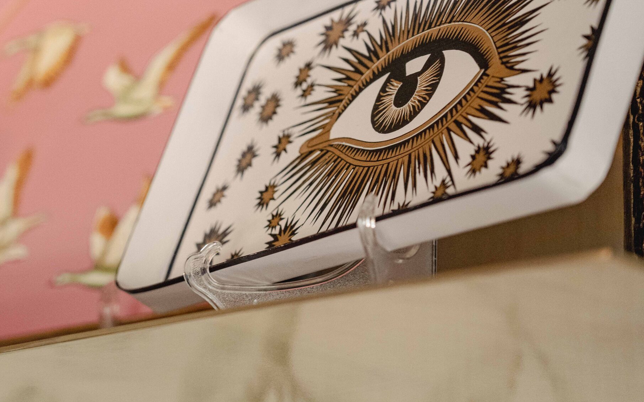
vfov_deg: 8.8
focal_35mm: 148
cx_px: 234
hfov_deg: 14.1
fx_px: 2598
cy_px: 108
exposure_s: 1/100
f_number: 4
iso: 4000
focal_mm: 105
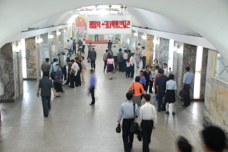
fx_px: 294
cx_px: 114
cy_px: 76
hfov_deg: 42.3
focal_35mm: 46
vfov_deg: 28.9
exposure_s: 1/8
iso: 1100
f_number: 4.2
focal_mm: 31
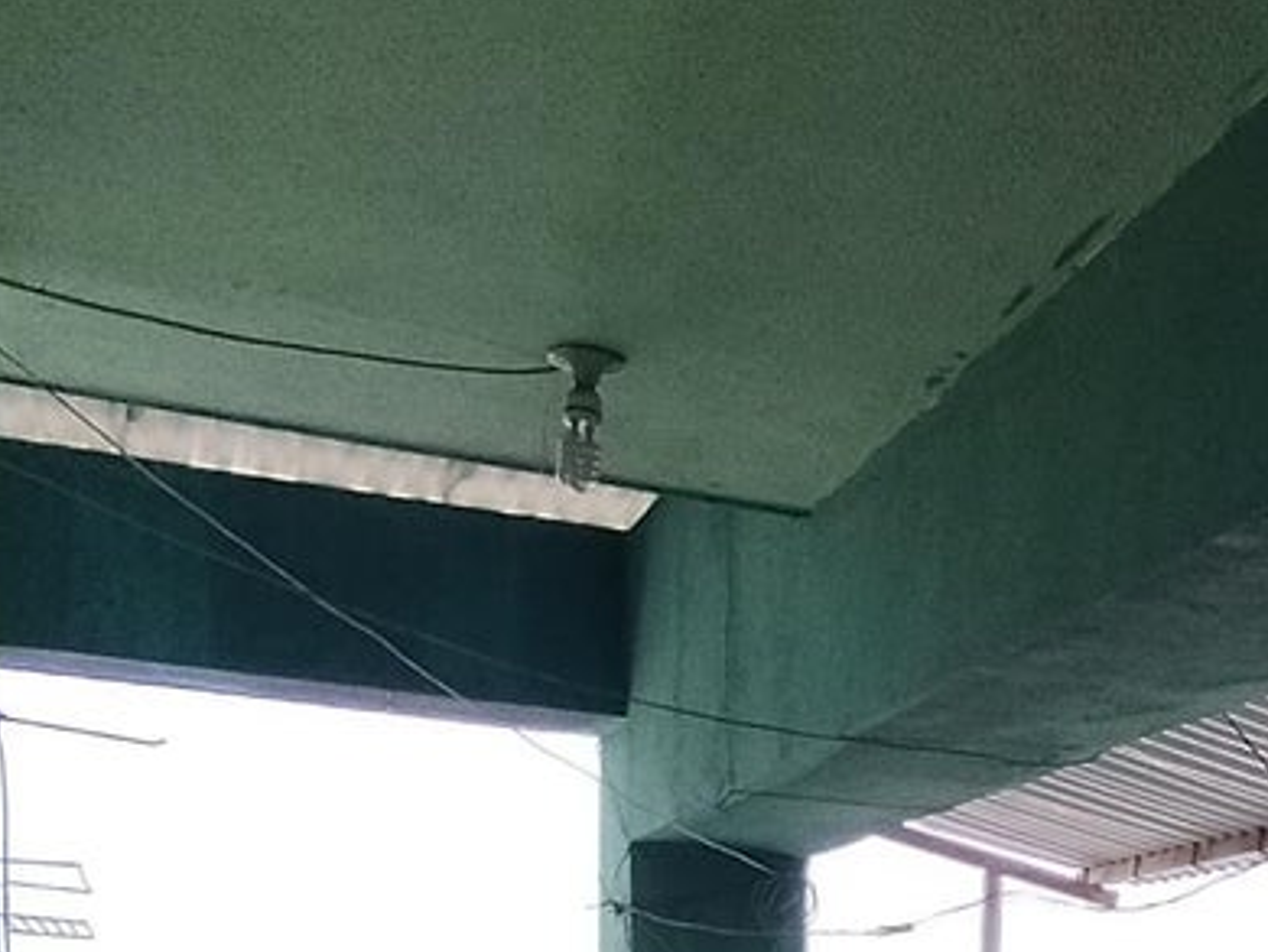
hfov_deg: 32.2
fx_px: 2053
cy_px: 1384
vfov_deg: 22.1
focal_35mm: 56
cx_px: 1201
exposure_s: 1/405
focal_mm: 1.42
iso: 100
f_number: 2.2
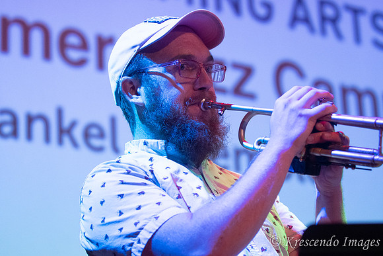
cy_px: 128
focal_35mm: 105
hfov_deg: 19.5
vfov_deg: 13.0
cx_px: 192
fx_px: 1117
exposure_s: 1/200
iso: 3200
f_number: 2.8
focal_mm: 70
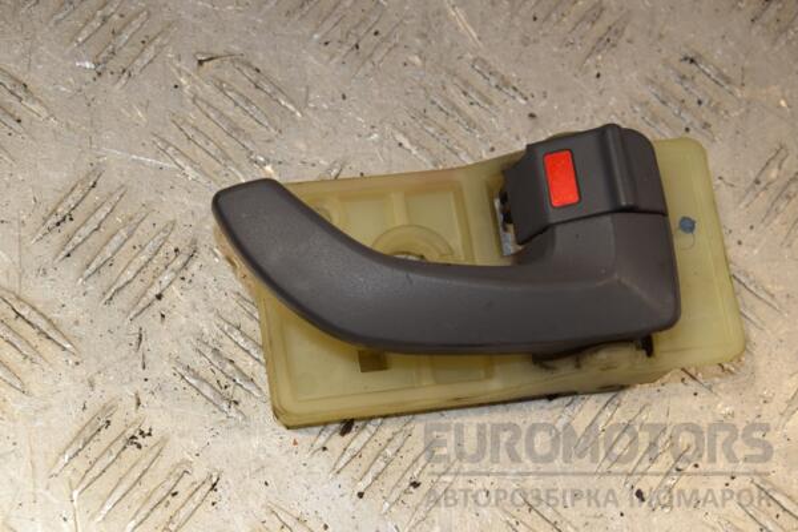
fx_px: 2061
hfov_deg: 21.9
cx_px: 399
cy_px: 266
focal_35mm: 93
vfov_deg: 14.7
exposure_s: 1/200
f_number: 9
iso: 800
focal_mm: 62
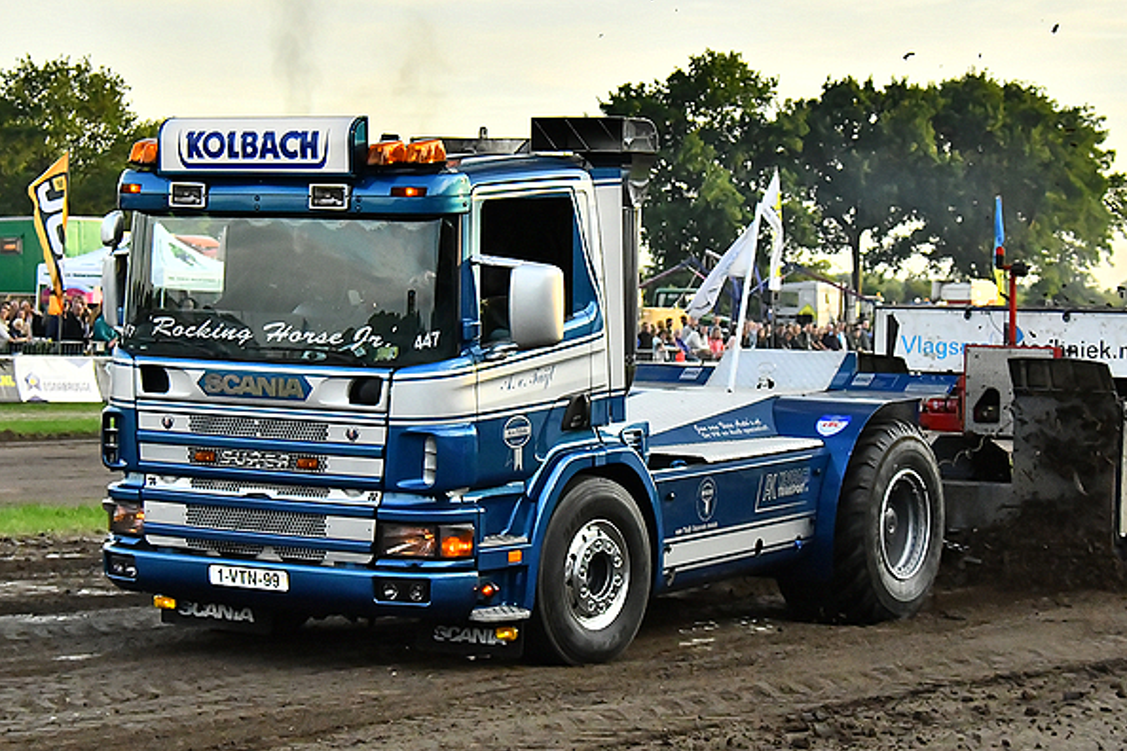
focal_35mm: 105
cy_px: 323
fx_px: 3287
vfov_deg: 13.0
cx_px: 516
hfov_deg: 19.5
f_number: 5.3
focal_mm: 52
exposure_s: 1/3200
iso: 2500
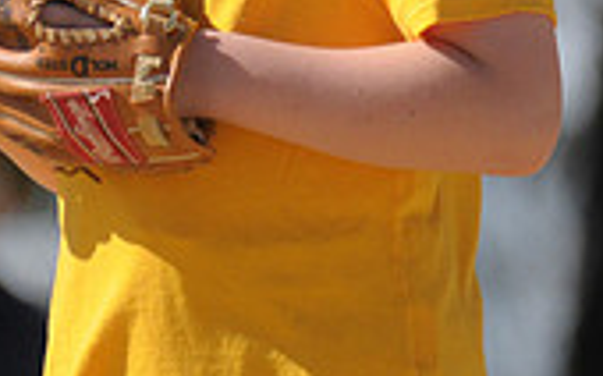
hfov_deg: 1.2
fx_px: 28182
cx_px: 309
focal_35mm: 1716
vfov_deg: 0.8
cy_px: -239
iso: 640
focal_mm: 330
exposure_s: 1/4000
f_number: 4
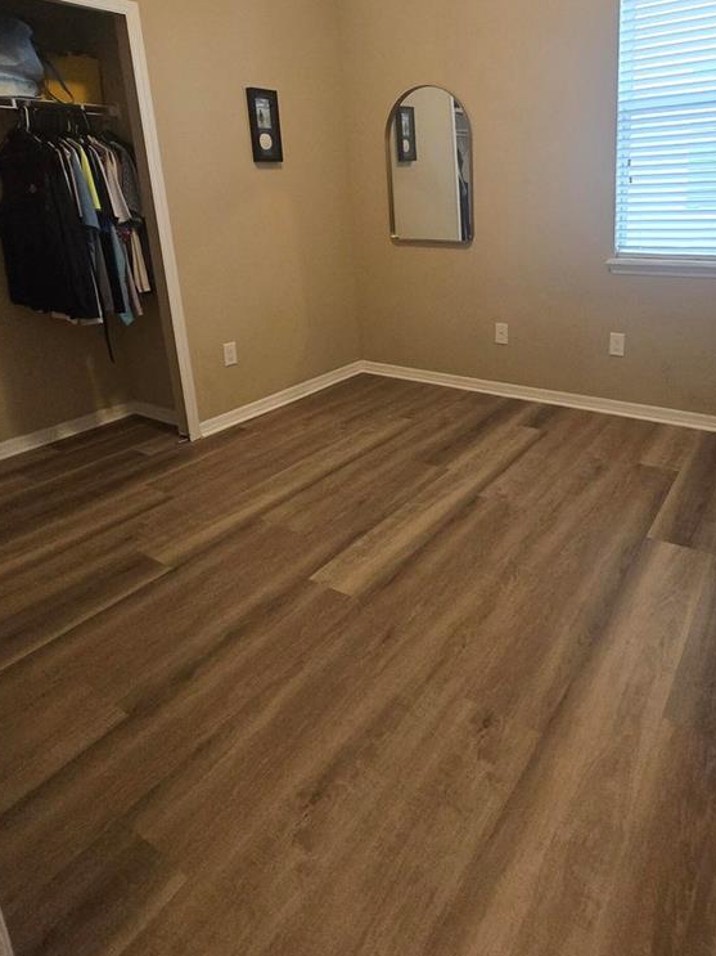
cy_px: 317
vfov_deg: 76.4
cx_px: 438
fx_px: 579
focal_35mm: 21
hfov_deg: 62.7
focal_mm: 1.7
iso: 500
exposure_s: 1/60
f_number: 2.2
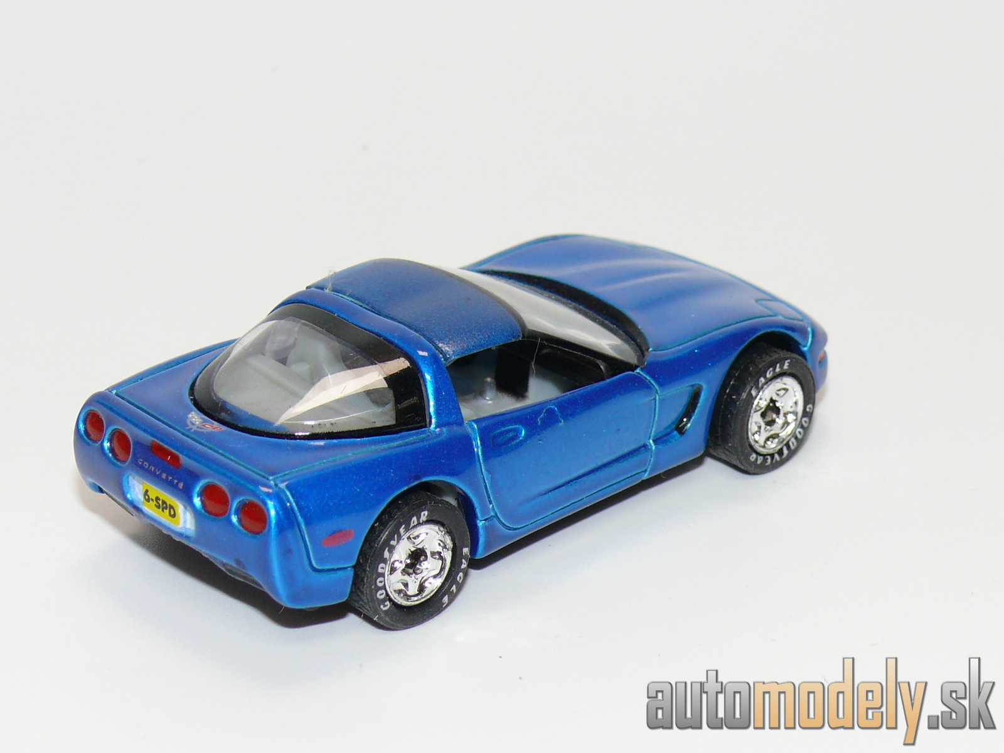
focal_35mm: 108
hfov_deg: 18.2
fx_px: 3132
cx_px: 502
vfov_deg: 13.7
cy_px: 376
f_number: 4
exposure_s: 1/30
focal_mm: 13.8
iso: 100
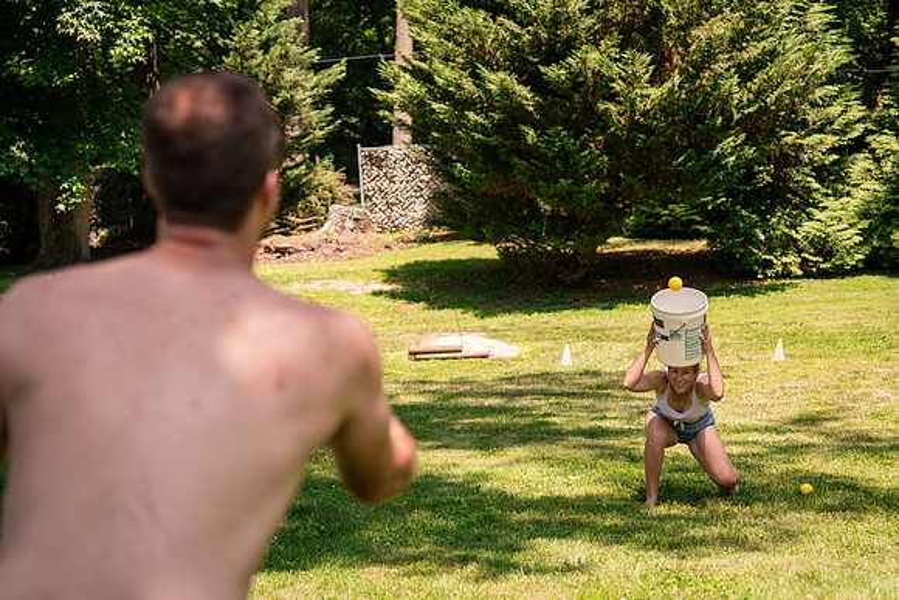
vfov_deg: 18.9
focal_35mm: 72
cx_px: 567
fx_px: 1797
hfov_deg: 28.0
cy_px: 379
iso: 400
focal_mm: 57
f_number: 2.8
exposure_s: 1/3200
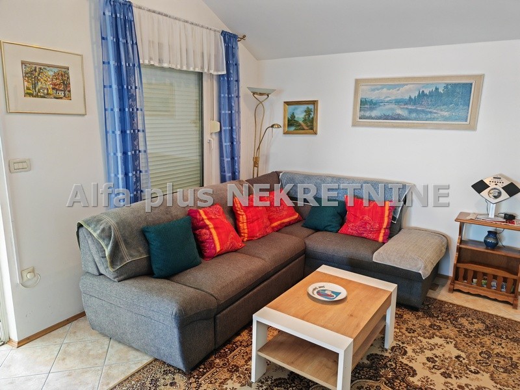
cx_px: 260
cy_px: 195
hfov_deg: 69.4
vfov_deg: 54.9
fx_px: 376
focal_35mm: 25
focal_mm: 5.3
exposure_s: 1/50
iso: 320
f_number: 1.9
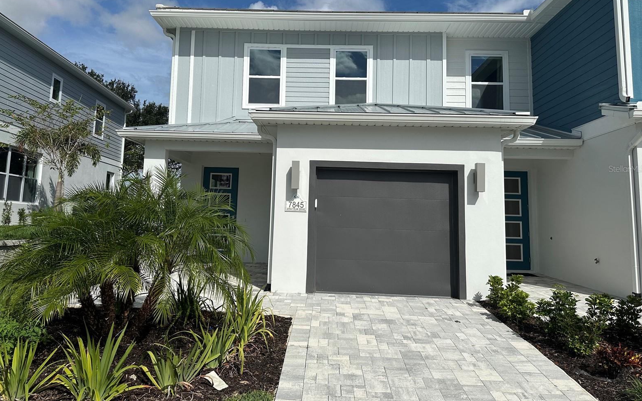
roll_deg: -1.6
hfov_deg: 70.4
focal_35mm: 26
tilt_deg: +7.0
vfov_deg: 47.4
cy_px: 169
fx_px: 455
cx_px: 319
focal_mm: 6.86
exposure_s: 1/12048
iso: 80
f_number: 1.78
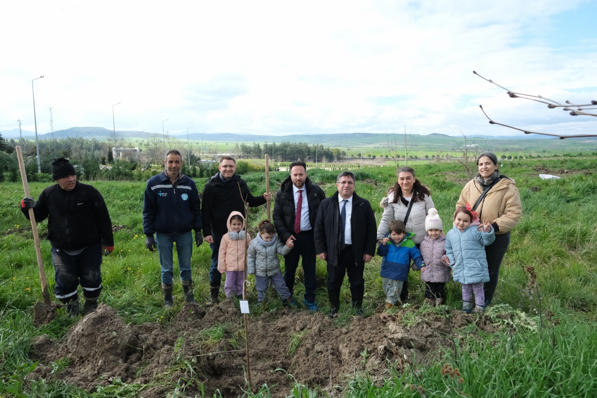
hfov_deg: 73.7
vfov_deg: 53.1
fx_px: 398
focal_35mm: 24
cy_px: 199
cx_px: 298
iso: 3200
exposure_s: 1/2700
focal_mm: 16
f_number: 7.1
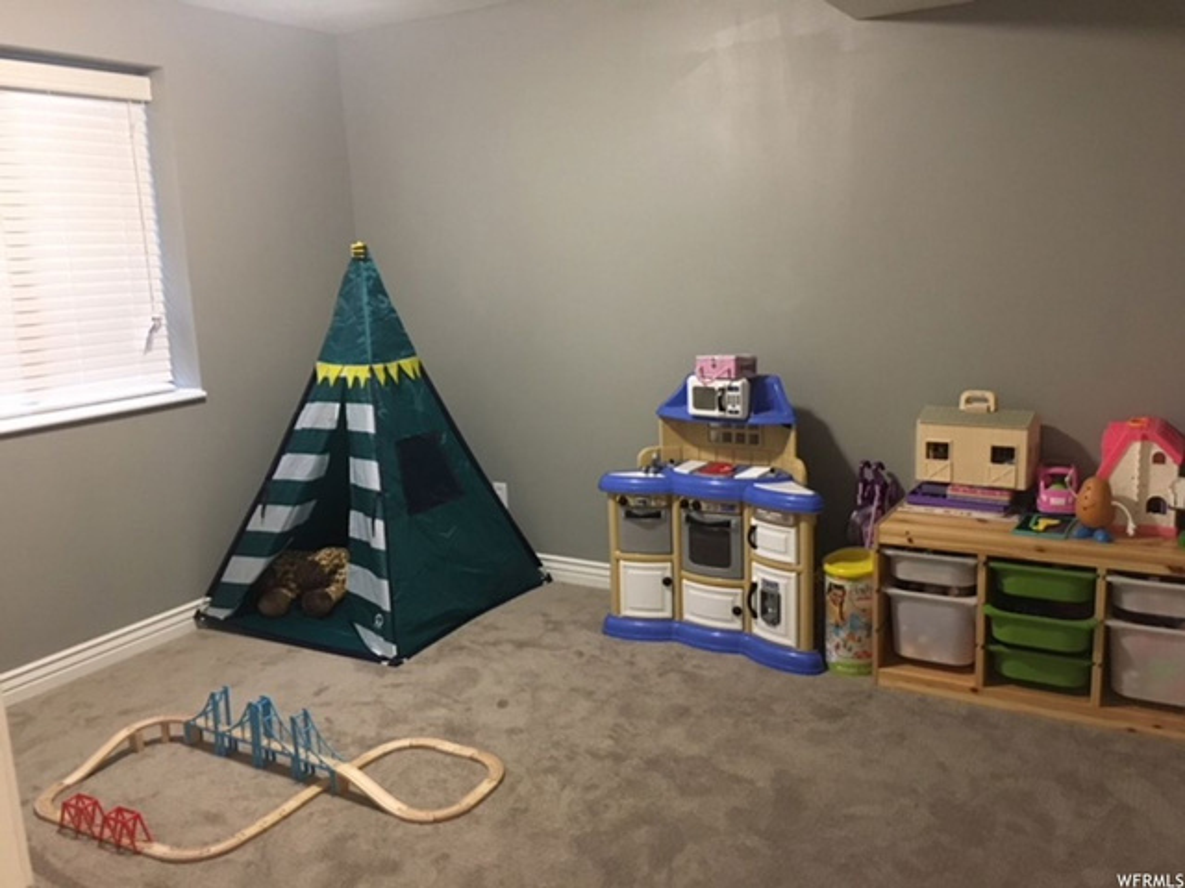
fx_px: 993
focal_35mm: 29
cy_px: 444
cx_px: 592
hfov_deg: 61.7
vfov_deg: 48.2
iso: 250
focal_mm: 4.15
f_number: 2.2
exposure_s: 1/15
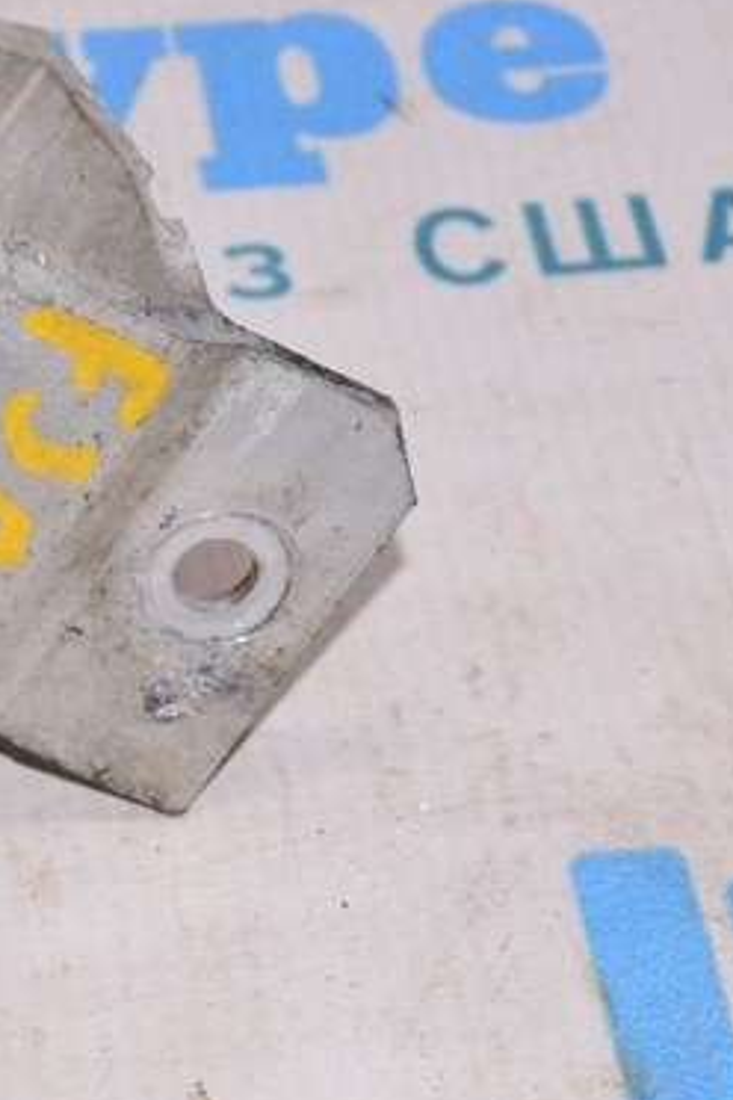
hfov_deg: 9.2
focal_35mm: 144
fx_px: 4409
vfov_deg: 14.2
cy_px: 306
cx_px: -432
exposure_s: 1/200
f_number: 8
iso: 1600
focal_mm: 35
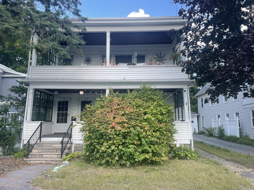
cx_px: 127
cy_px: 95
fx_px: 191
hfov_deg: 67.3
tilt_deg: +10.3
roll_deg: +0.0
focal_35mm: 26
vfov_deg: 53.1
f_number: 1.6
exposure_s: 1/550
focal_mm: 4.2
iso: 32
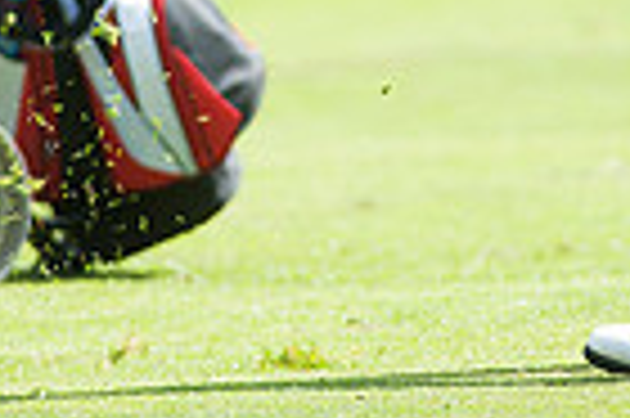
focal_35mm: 1243
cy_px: -440
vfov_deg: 1.1
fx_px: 21727
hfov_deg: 1.7
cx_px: 284
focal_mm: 300
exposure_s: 1/1250
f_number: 4
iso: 320
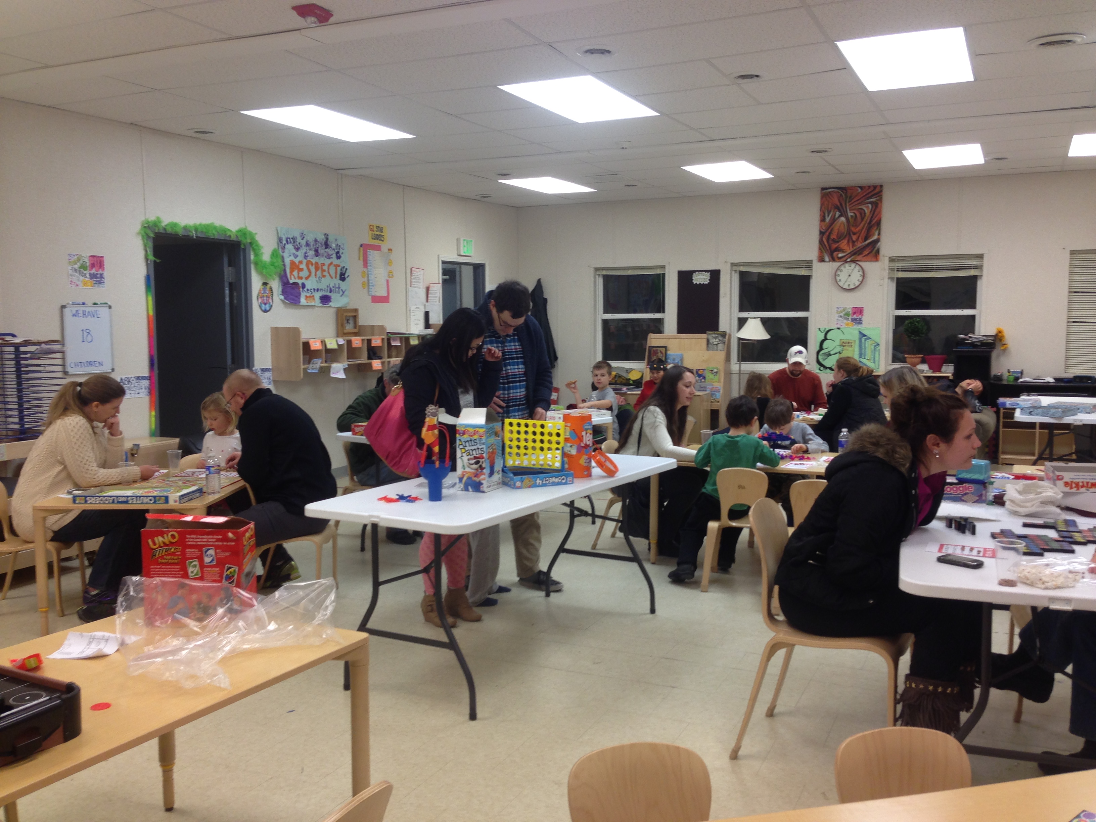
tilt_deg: -7.1
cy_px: 411
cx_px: 548
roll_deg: -0.7
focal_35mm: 33
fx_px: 1045
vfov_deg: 42.9
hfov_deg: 55.4
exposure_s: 1/30
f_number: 2.4
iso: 50
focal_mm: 4.12
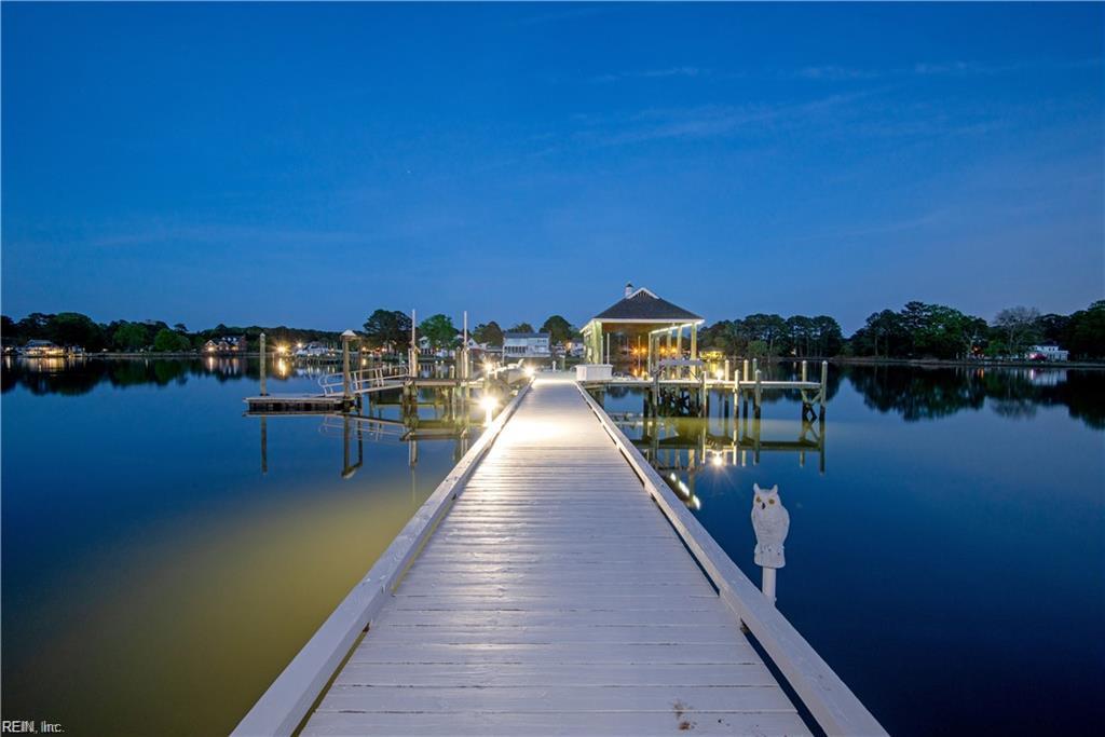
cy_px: 368
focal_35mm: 16
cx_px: 552
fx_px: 491
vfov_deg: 73.8
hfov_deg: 96.7
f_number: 11
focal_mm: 16
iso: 320
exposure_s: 20
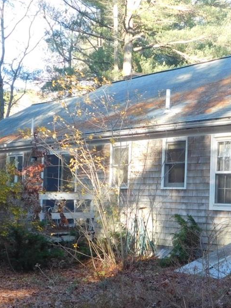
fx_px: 623
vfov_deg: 27.6
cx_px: 188
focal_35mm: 70
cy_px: 203
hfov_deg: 20.7
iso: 125
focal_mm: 5.3
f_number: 3.2
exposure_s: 1/100
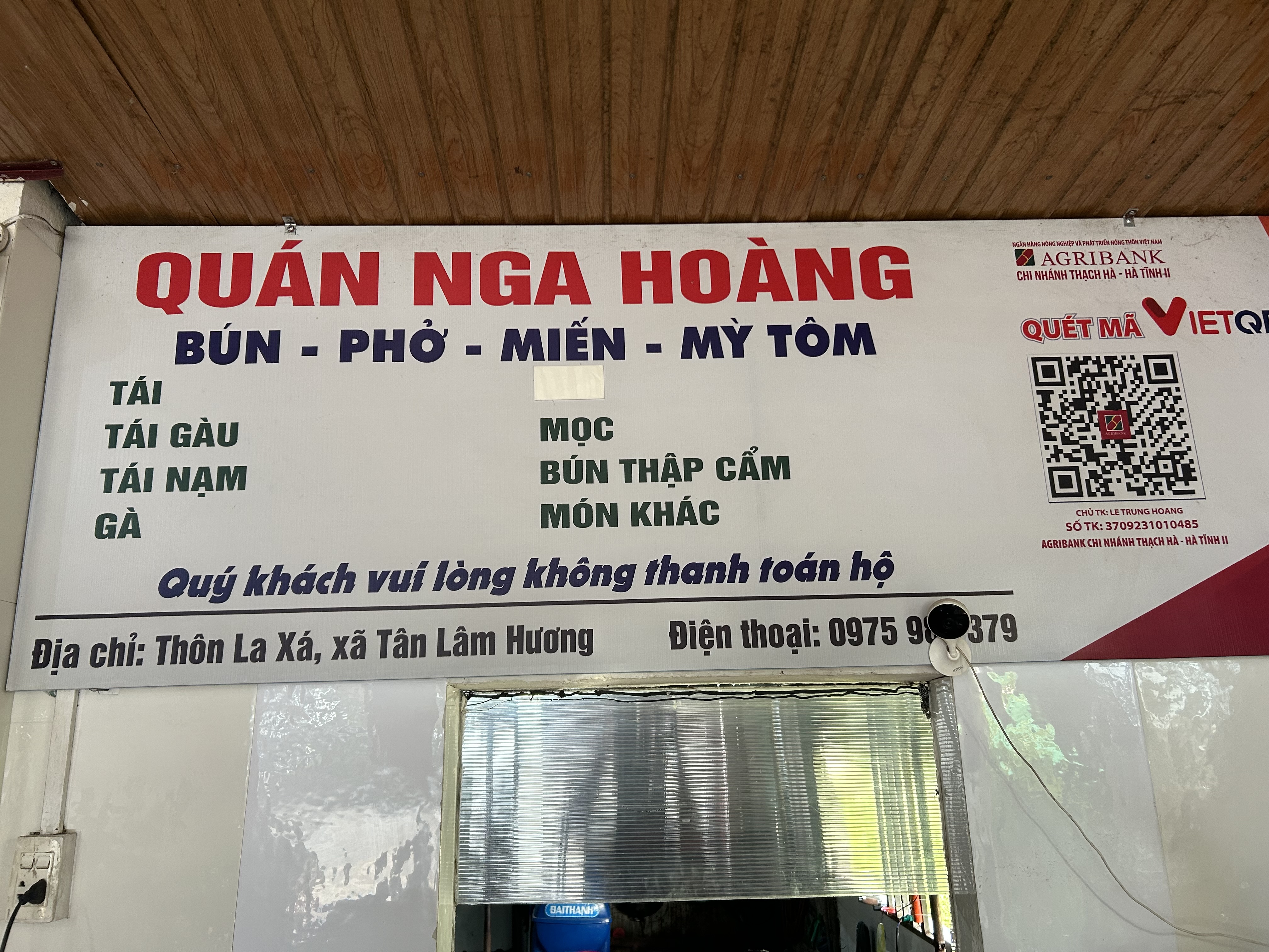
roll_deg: +1.3
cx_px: 634
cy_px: 476
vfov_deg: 53.1
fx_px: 953
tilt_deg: +15.3
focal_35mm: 26
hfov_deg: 67.3
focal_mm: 5.7
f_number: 1.5
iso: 125
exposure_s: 1/115
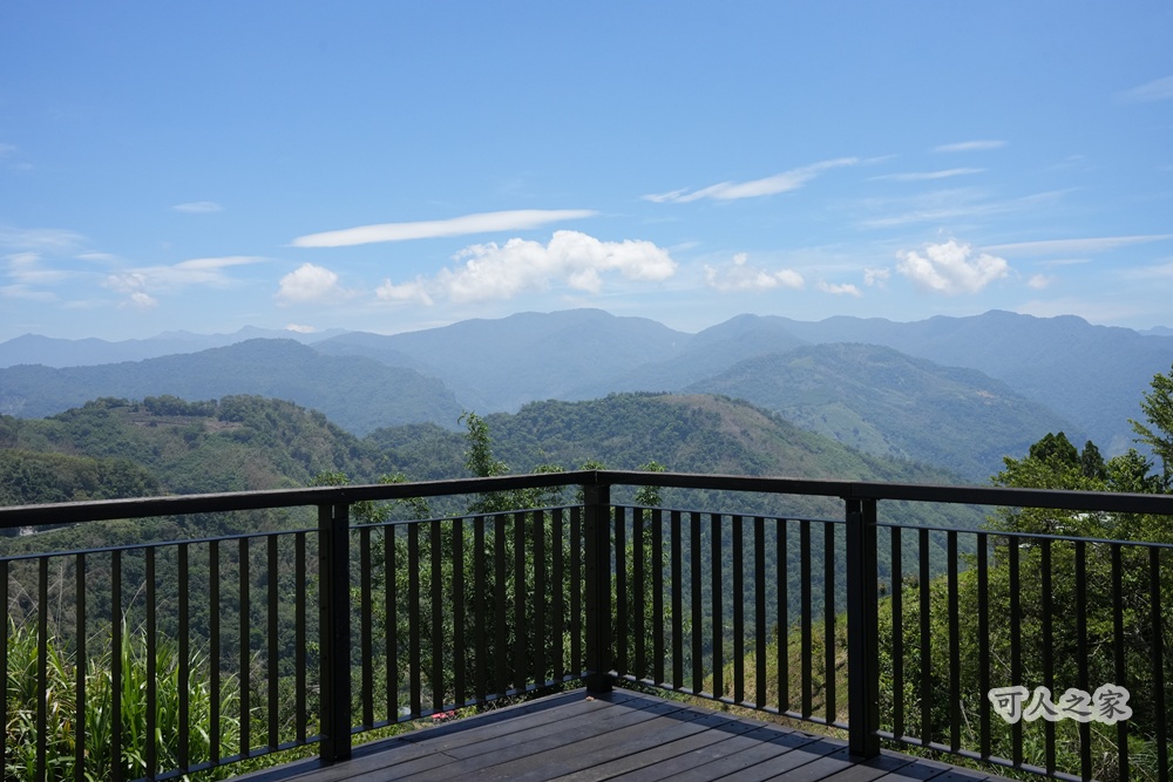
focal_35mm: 34
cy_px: 391
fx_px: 1111
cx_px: 586
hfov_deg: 55.7
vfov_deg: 38.8
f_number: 9
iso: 1600
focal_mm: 34.1
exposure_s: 1/3200
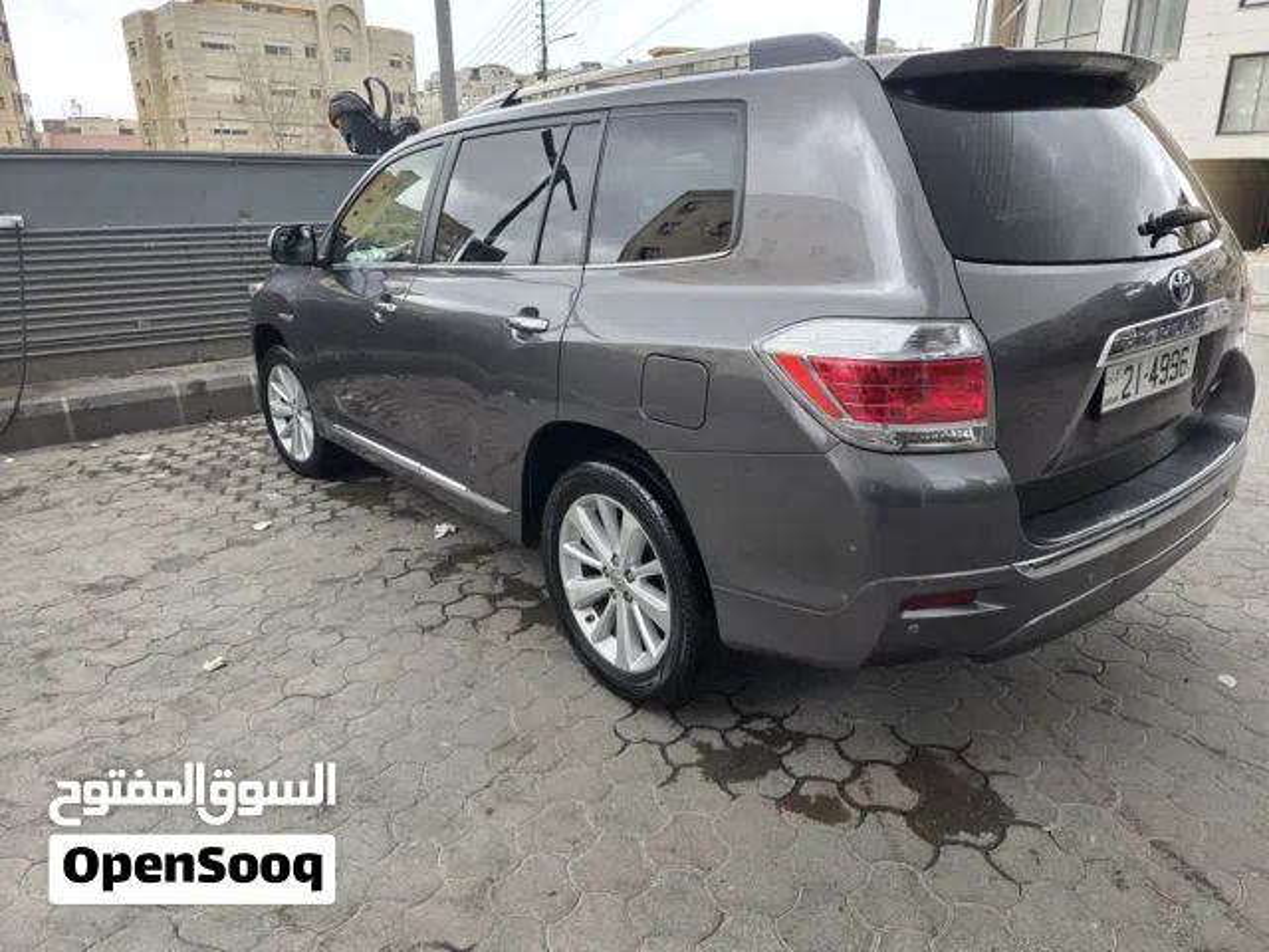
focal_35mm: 23
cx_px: 634
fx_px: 843
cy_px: 476
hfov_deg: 73.9
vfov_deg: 58.9
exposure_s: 1/180
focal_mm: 6.3
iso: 50
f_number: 1.7
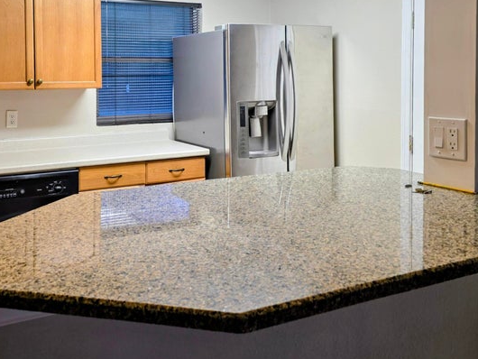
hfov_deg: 49.4
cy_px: 81
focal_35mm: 37
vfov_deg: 37.5
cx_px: 165
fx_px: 511
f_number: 1.7
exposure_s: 1/120
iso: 100
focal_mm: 6.3
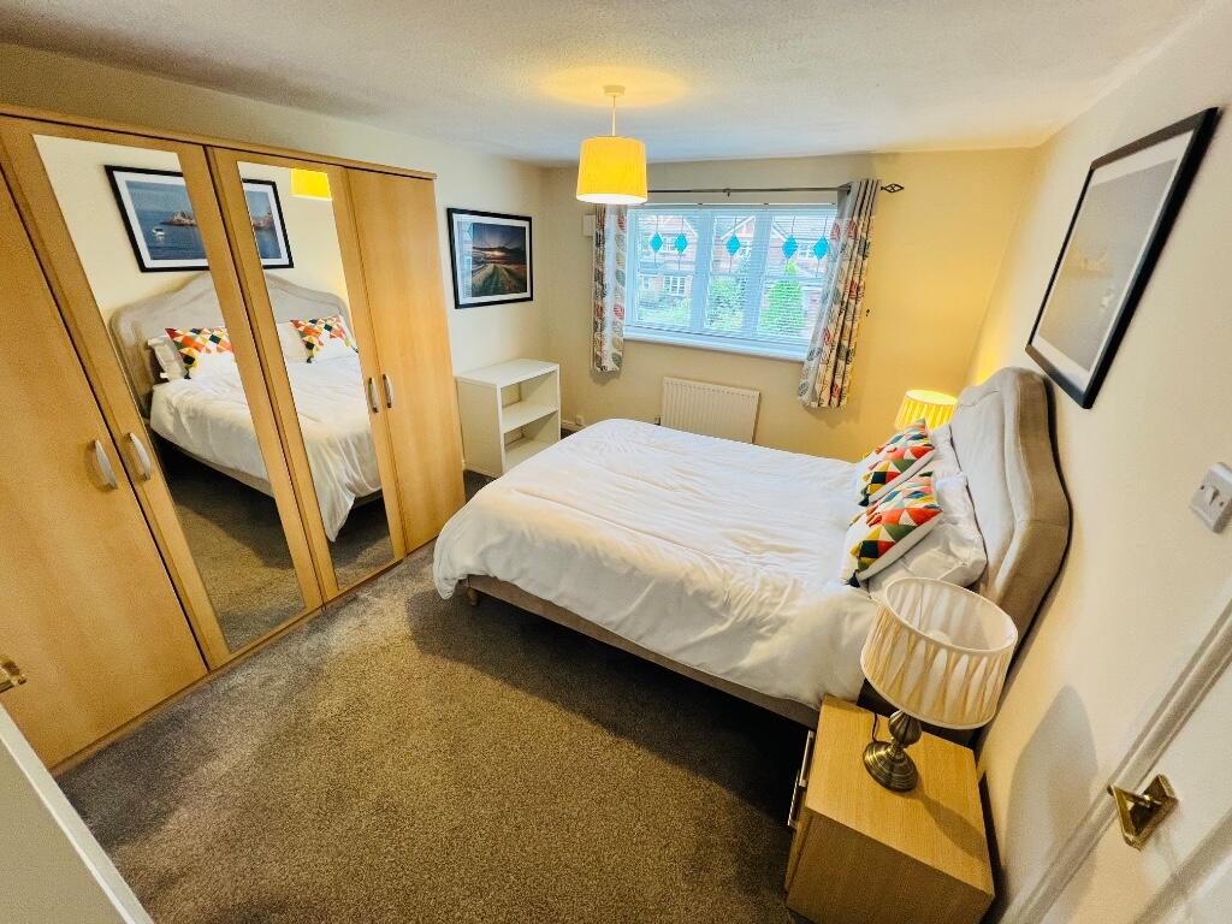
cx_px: 616
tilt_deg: -24.5
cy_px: 462
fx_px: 463
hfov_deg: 106.2
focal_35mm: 13
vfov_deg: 89.9
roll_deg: -2.1
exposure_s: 1/100
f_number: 1.8
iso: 100
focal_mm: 1.57
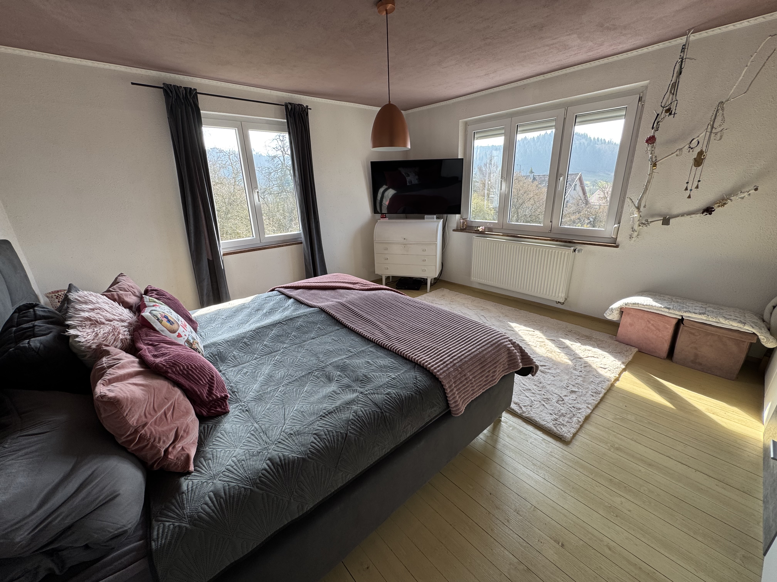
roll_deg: +2.4
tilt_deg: -18.4
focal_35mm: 14
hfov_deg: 102.1
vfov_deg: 85.7
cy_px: 291
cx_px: 388
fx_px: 314
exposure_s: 1/99
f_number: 2.2
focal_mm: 2.22
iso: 40
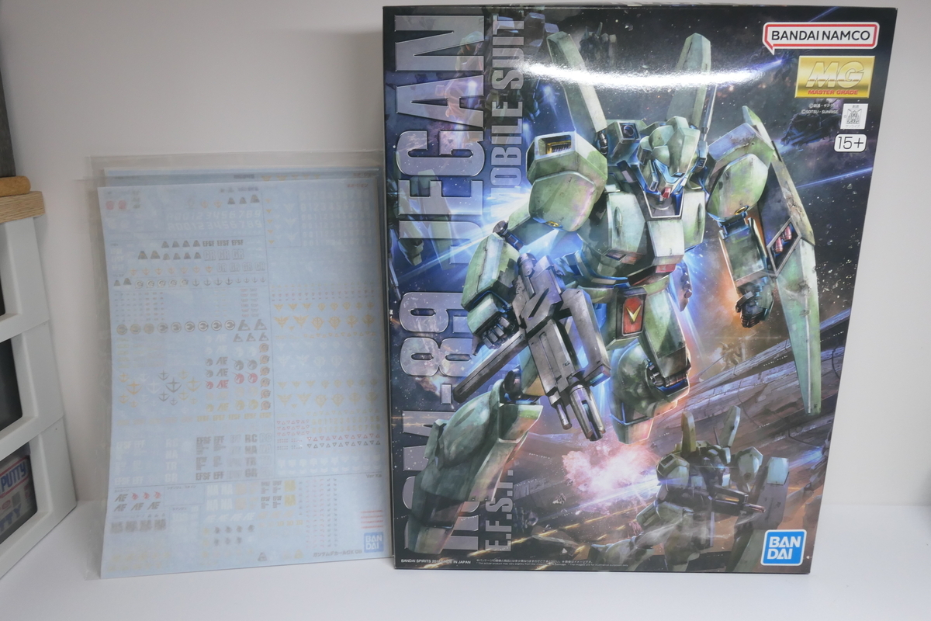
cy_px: 310
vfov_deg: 53.1
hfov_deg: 73.7
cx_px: 466
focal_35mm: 24
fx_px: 621
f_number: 8
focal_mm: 8.8
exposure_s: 1/60
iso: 640
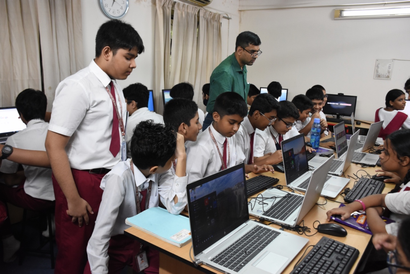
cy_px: 137
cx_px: 205
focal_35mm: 30
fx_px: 342
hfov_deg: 61.9
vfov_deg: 43.6
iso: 2000
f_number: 4.5
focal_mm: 20
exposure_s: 1/125
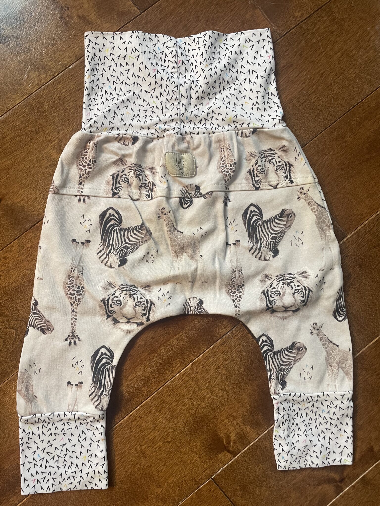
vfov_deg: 67.3
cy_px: 253
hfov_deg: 53.1
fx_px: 381
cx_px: 190
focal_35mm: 26
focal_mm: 4.2
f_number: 1.6
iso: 200
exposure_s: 1/60
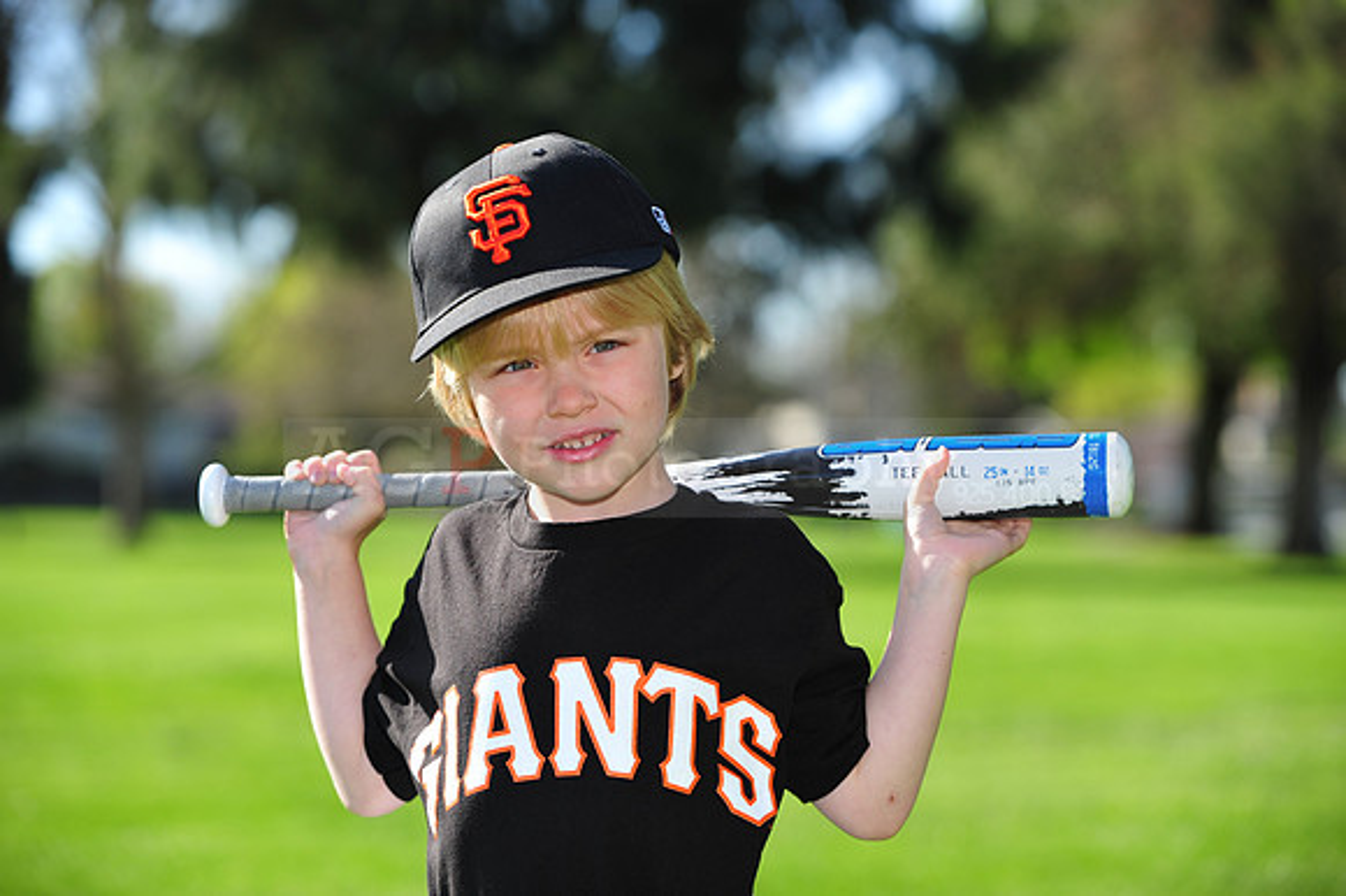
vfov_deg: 13.0
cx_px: 673
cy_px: 448
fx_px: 3923
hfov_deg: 19.5
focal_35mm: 105
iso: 200
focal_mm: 105
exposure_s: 1/800
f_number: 4.5
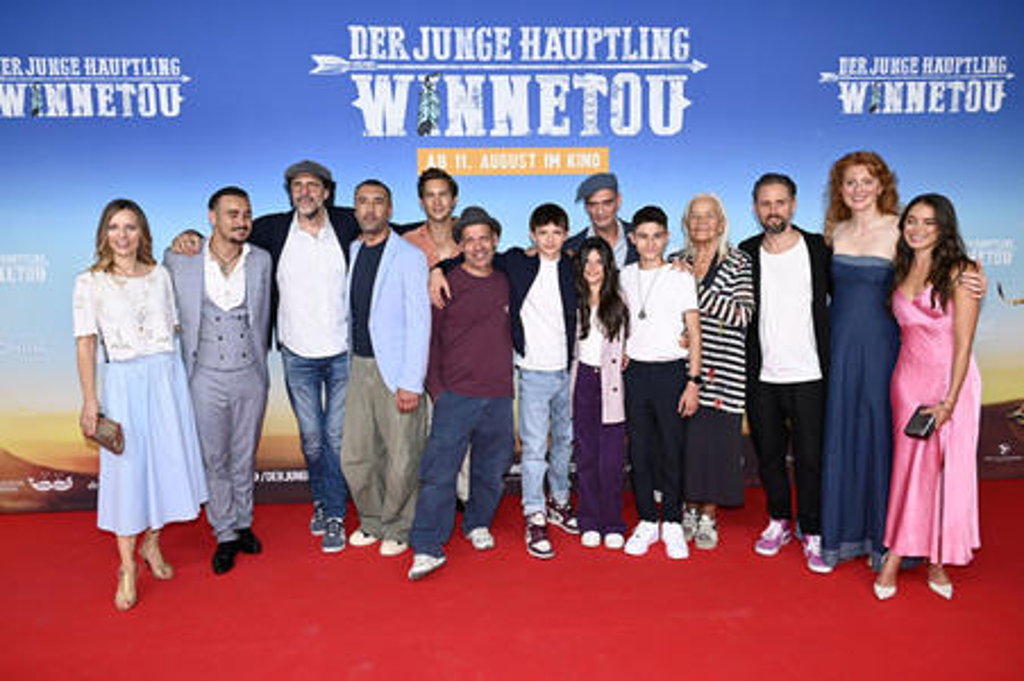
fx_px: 782
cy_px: 340
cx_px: 512
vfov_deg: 47.1
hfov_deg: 66.5
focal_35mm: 28
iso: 640
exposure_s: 1/160
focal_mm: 27.5
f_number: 6.3
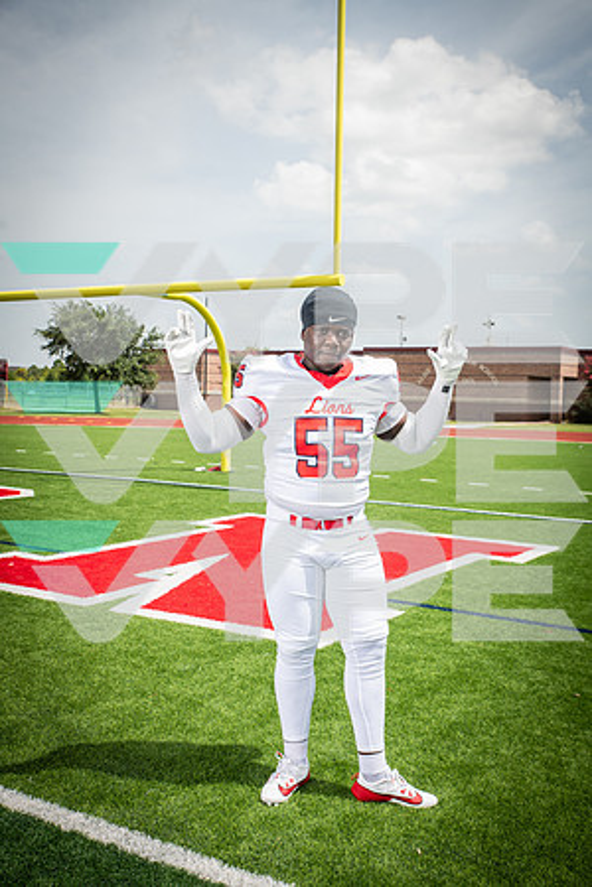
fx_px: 937
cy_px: 444
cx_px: 296
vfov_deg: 50.7
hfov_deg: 35.1
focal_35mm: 38
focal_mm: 38
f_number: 7.1
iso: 160
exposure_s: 1/500
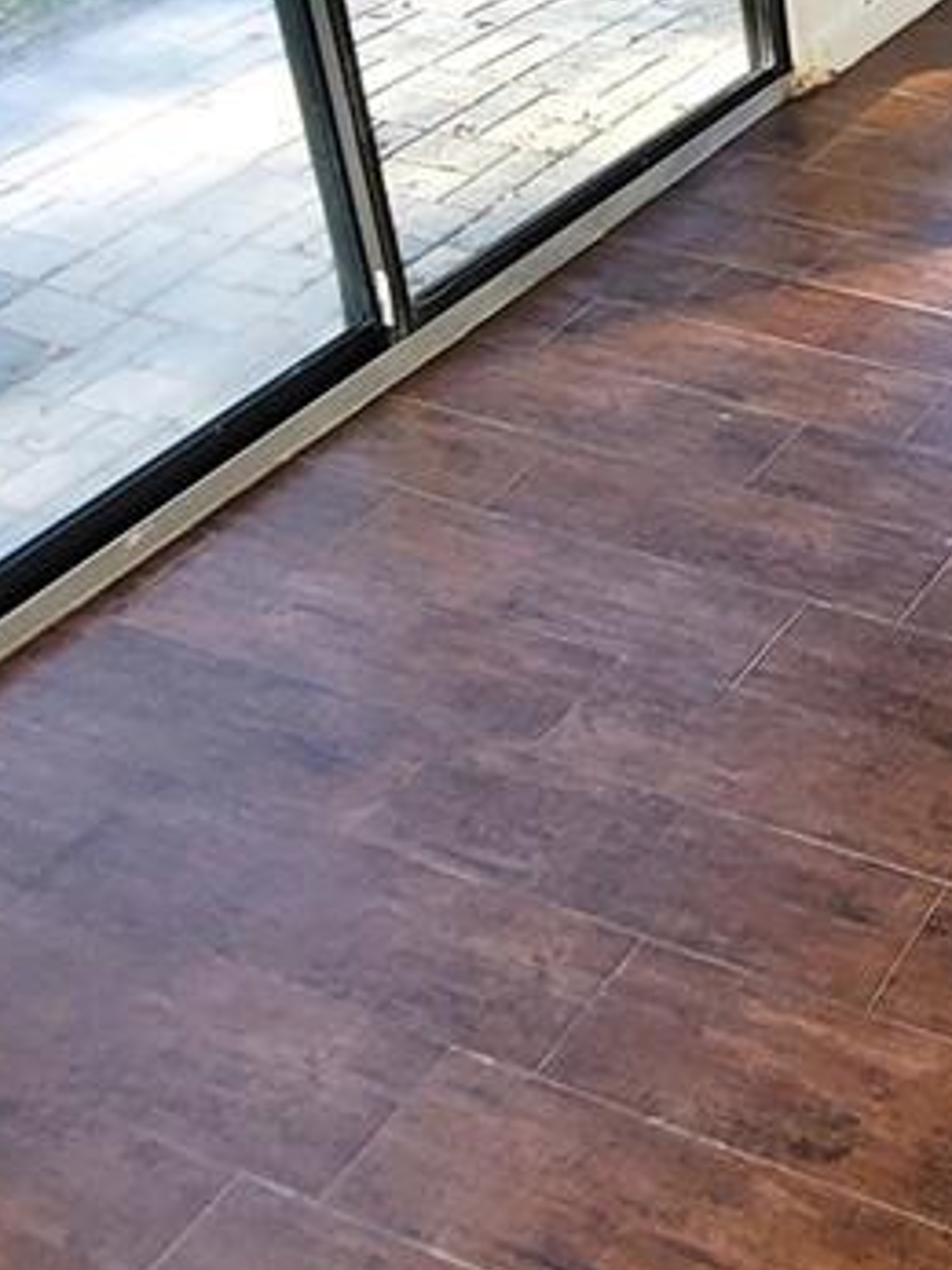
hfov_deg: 24.8
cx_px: 1424
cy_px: 0
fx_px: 1651
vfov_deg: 37.6
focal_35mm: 45
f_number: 2.2
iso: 125
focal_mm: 2.2
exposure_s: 1/60
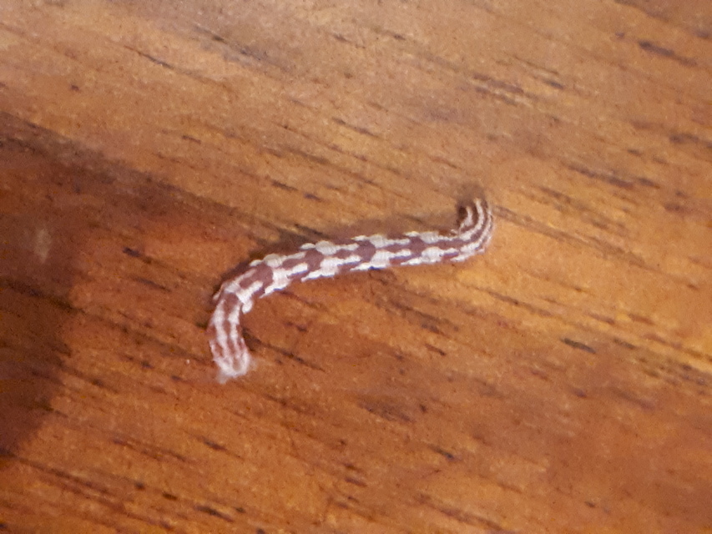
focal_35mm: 27
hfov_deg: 65.3
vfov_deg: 51.4
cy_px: 267
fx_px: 555
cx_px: 356
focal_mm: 3.6
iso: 1250
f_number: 1.9
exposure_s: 1/17
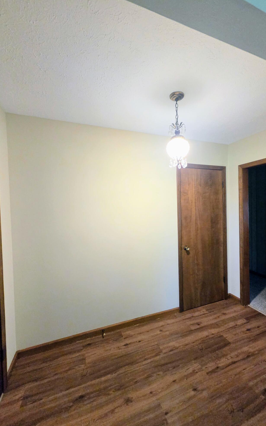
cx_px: 148
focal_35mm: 14
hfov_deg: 78.3
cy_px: 214
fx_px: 162
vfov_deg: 105.3
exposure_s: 1/60
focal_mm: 2.2
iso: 640
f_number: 2.2
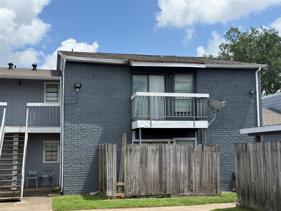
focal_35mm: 48
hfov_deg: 39.7
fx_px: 390
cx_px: 140
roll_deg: +0.5
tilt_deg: +6.8
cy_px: 106
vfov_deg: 30.3
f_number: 1.78
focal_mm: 6.76
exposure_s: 1/4878
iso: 80
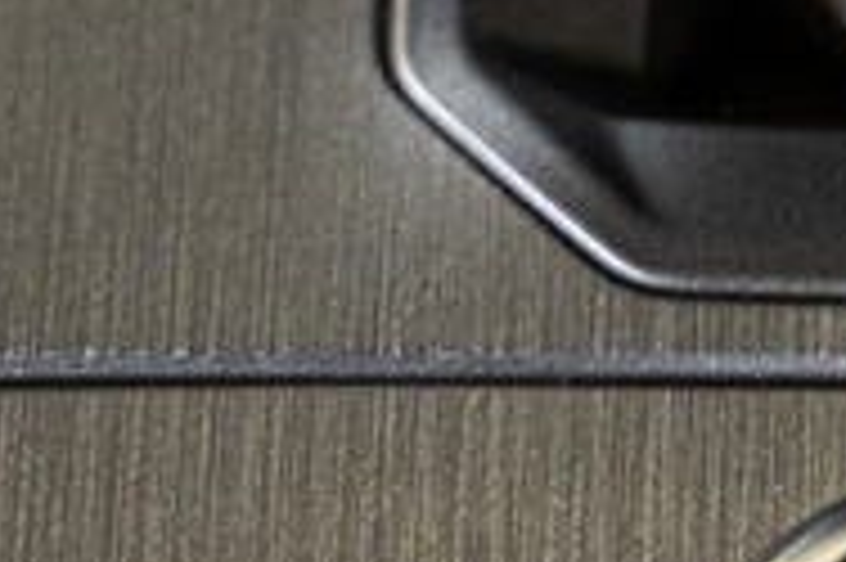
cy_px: -715
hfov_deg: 5.0
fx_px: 9603
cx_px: 1127
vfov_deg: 3.3
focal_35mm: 409
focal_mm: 75
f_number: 2.8
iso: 1600
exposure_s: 1/125
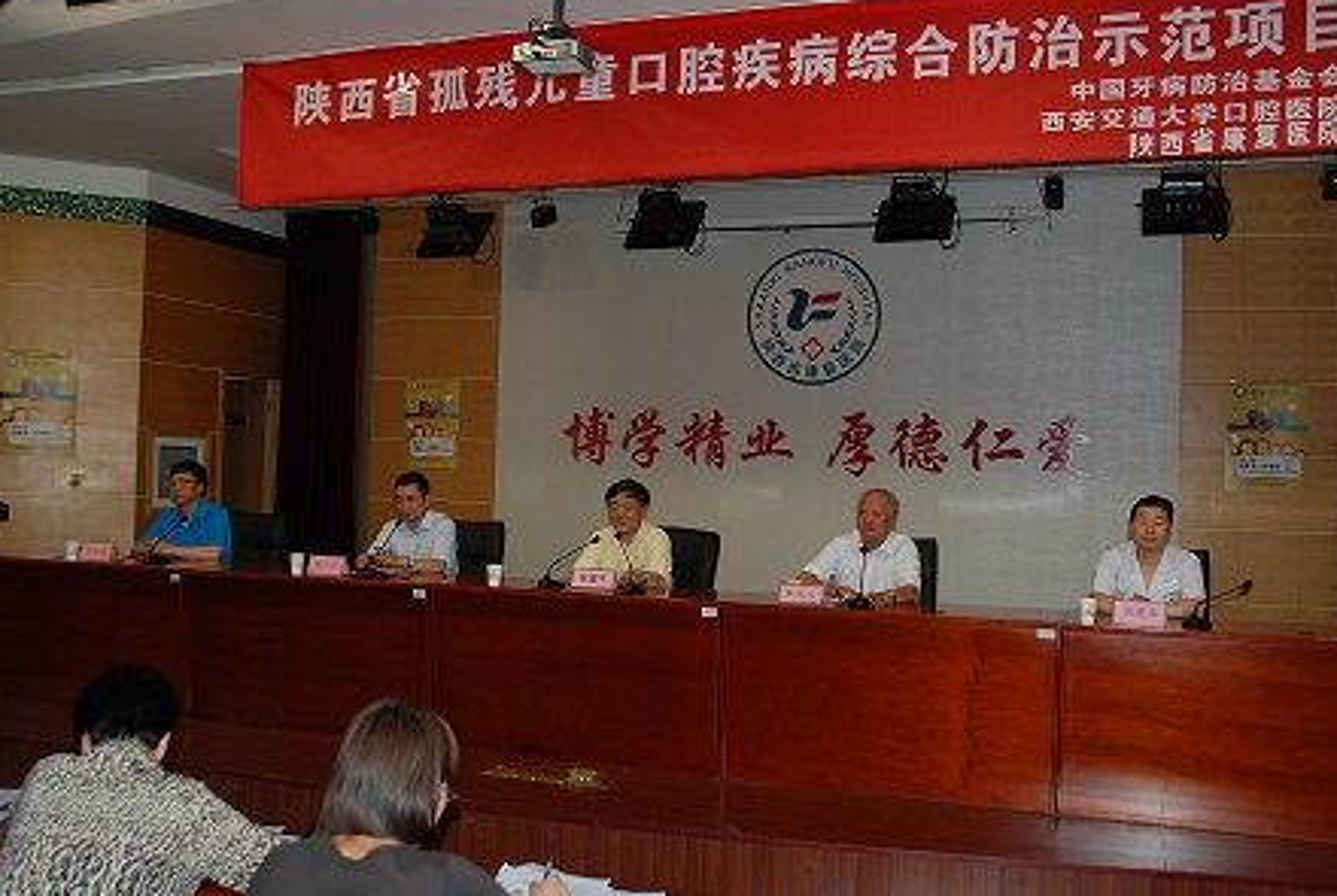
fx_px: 1228
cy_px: 446
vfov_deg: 40.1
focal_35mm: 33
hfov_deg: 57.1
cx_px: 702
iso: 200
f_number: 3.8
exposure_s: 1/60
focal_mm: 20
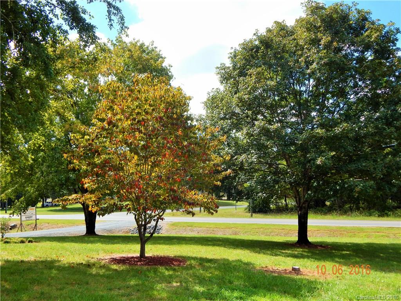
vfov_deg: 41.8
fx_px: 394
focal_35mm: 34
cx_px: 200
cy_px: 150
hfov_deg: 54.0
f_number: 3.3
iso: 125
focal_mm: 6.1
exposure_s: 1/800
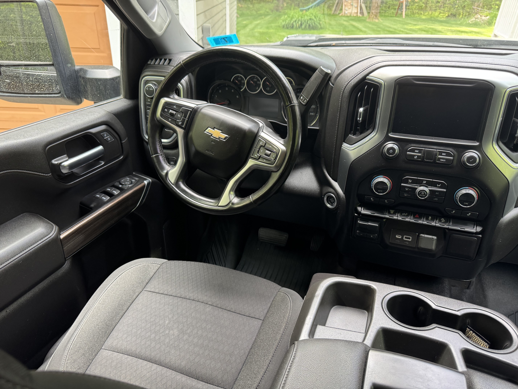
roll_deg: -2.0
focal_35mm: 24
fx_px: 359
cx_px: 259
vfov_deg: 56.8
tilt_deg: -29.4
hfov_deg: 71.6
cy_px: 194
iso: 200
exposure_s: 1/64
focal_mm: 6.76
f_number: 1.78
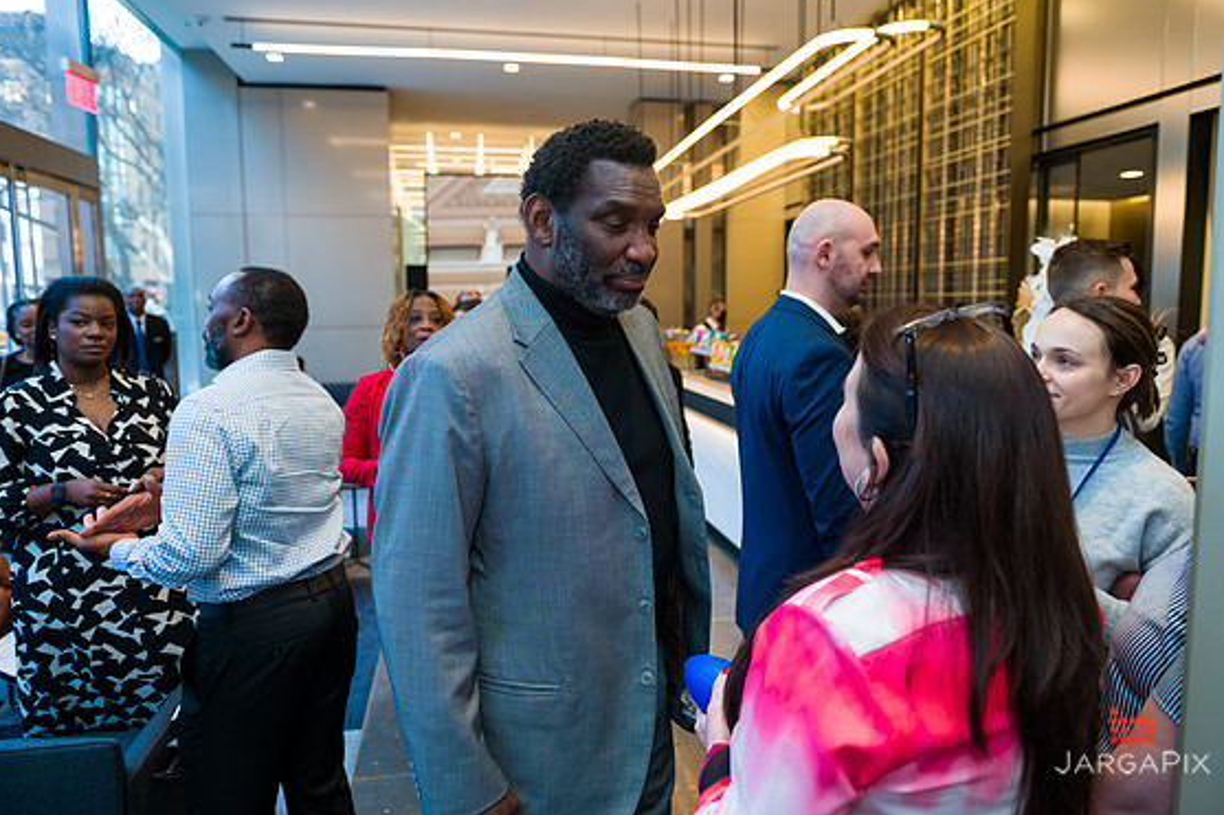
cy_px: 398
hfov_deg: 71.5
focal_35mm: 25
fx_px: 850
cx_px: 628
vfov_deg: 51.3
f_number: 4
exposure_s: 1/200
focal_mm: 24
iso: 500
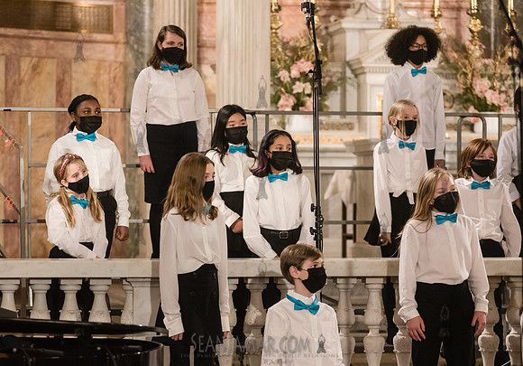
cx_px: 227
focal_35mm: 125
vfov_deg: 11.3
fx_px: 1842
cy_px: 198
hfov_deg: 16.2
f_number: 4
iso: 4000
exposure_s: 1/200
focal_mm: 112
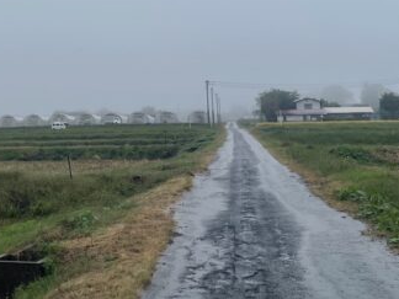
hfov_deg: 34.8
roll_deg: +0.3
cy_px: 13
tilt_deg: +10.7
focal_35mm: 54
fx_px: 622
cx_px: 100
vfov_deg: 25.9
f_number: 1.6
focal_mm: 5.1
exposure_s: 1/978
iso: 32
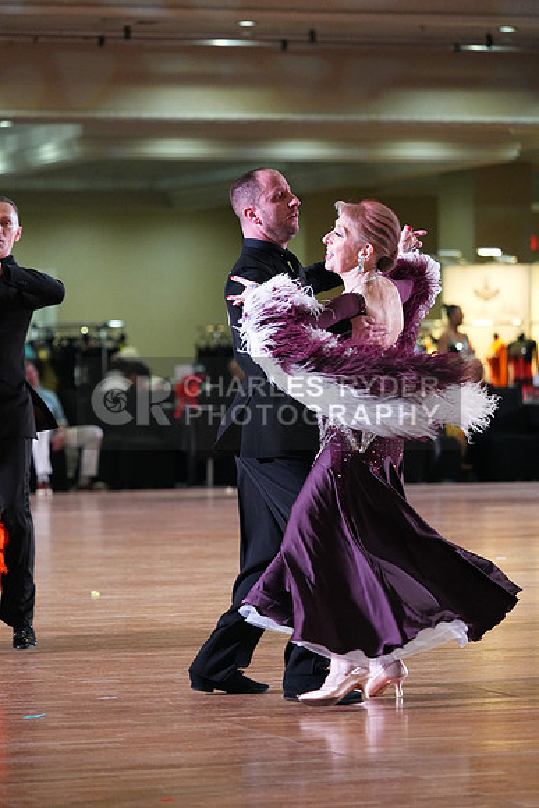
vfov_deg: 13.2
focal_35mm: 156
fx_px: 3501
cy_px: 404
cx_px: 270
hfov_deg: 8.8
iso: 6400
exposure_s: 1/400
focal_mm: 156
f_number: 4
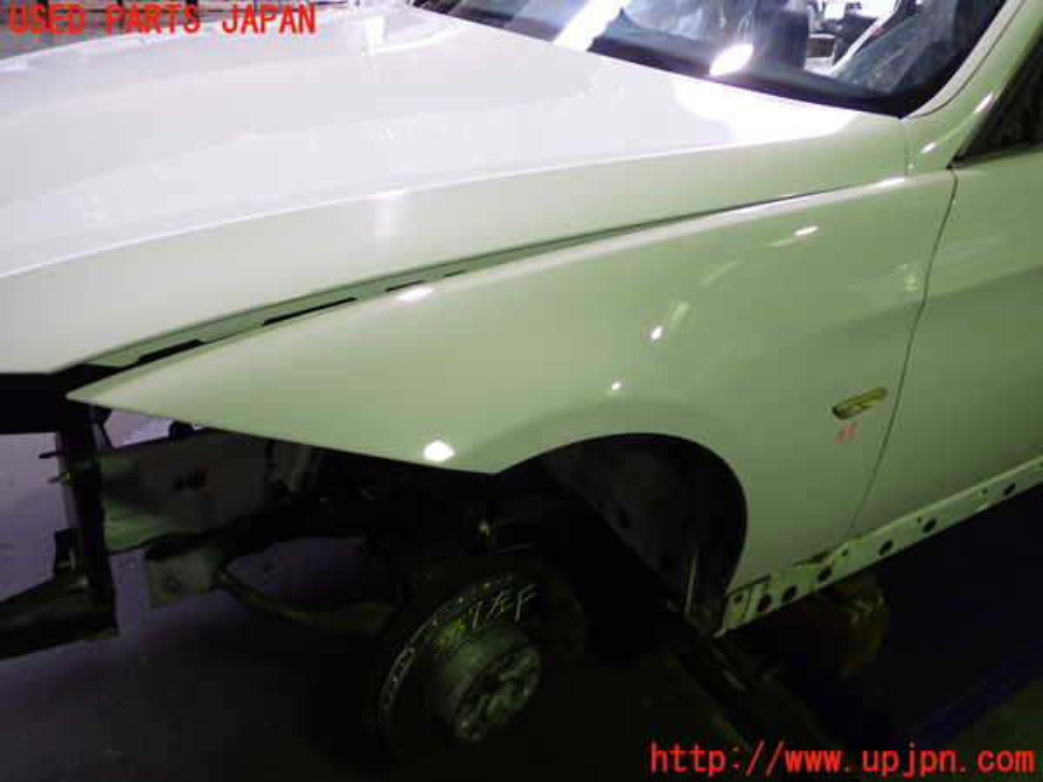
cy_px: 391
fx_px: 904
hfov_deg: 60.0
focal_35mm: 30
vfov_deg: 46.8
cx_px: 522
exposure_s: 1/40
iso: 200
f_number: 2.3
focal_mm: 5.4
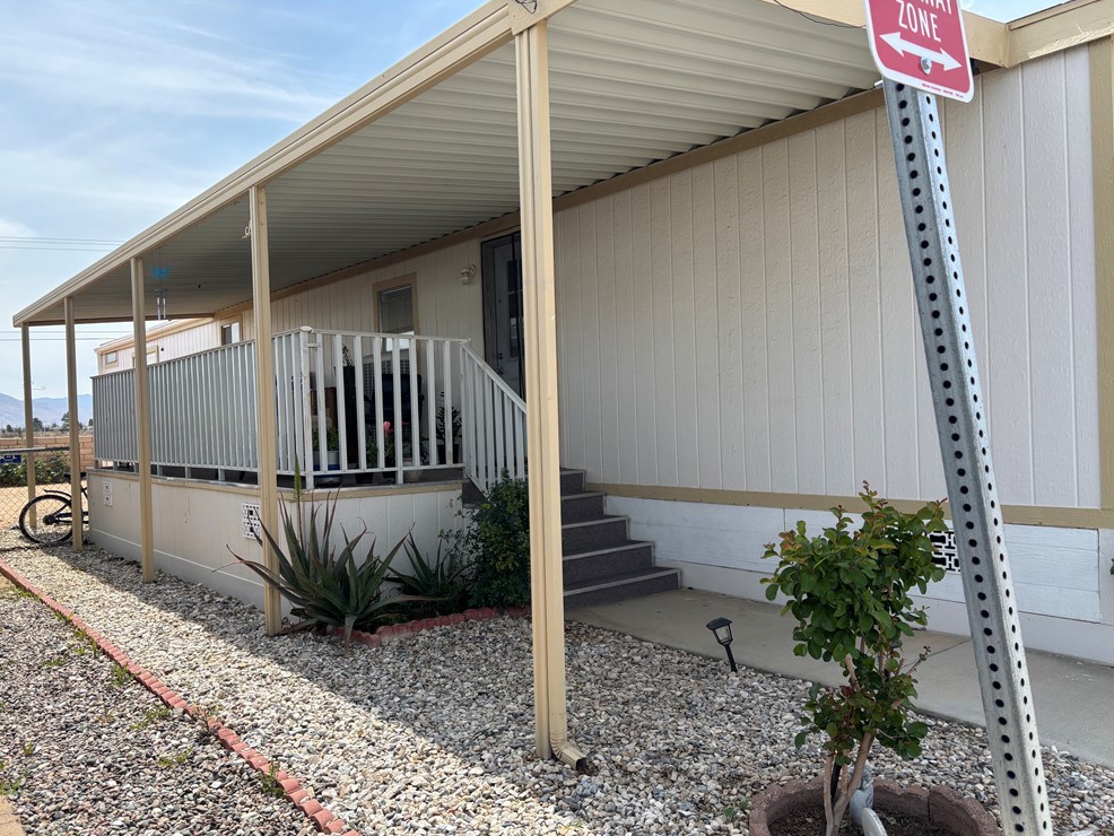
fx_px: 869
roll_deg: +2.6
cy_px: 429
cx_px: 545
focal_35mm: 27
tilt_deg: -1.2
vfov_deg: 51.4
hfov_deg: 65.3
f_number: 1.6
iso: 50
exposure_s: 1/1845
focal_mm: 5.96
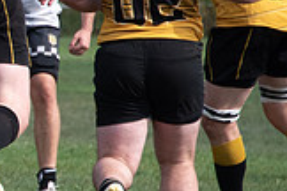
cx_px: -277
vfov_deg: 1.2
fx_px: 8817
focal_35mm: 1106
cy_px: 116
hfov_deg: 1.9
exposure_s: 1/2500
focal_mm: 210
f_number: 6.3
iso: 400
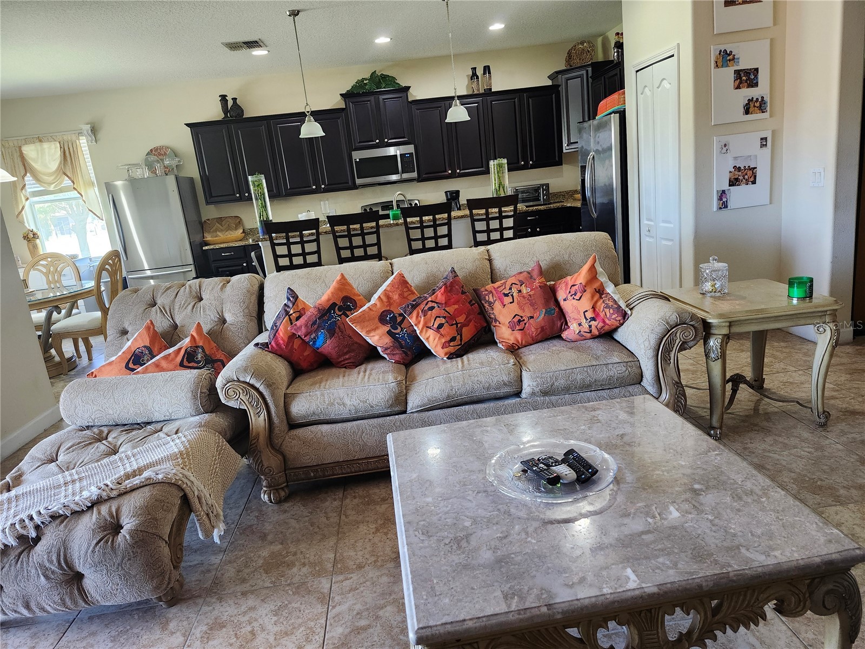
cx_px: 432
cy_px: 324
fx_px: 575
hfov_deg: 73.9
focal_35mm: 23
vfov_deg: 58.9
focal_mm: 5.54
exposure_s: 1/120
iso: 800
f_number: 1.8
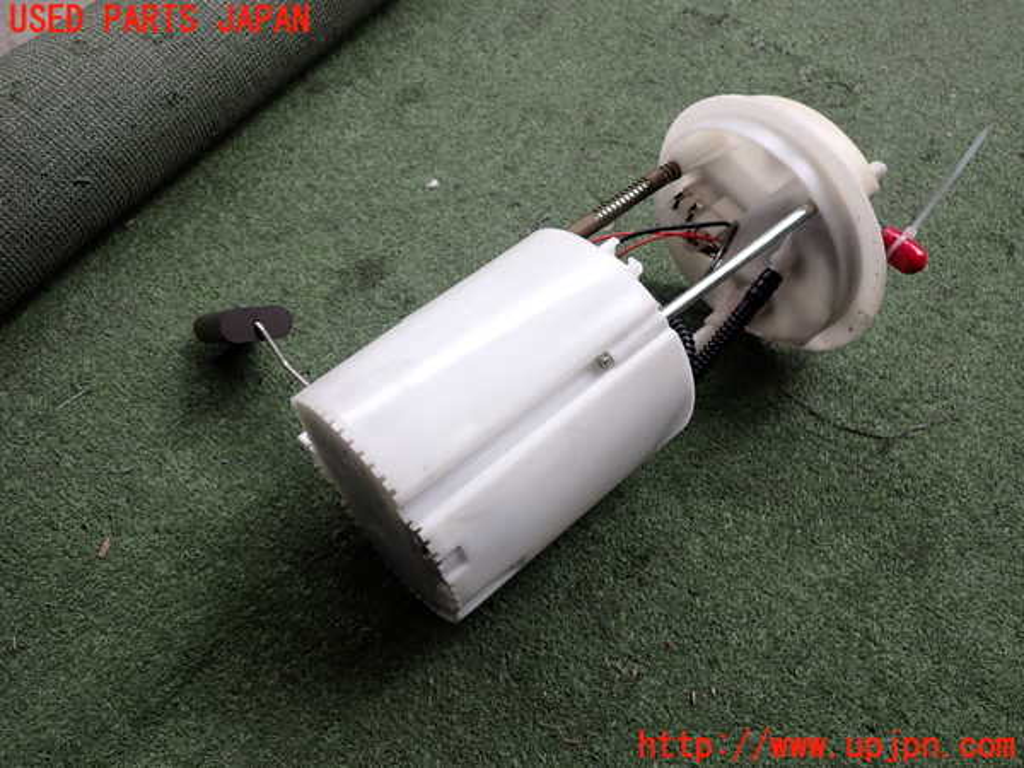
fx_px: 887
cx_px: 512
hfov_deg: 60.0
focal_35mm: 30
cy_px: 384
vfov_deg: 46.8
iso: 100
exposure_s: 1/200
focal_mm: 5.4
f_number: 2.3
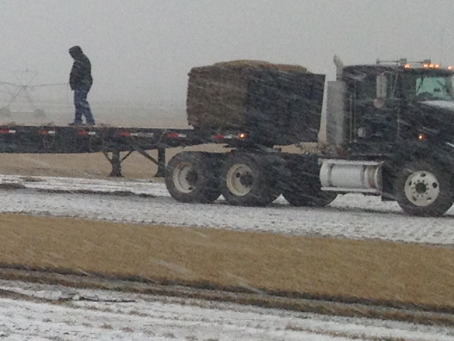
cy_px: 78
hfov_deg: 10.0
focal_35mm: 176
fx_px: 2309
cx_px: -603
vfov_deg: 8.4
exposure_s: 1/187
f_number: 2.4
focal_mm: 4.28
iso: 50
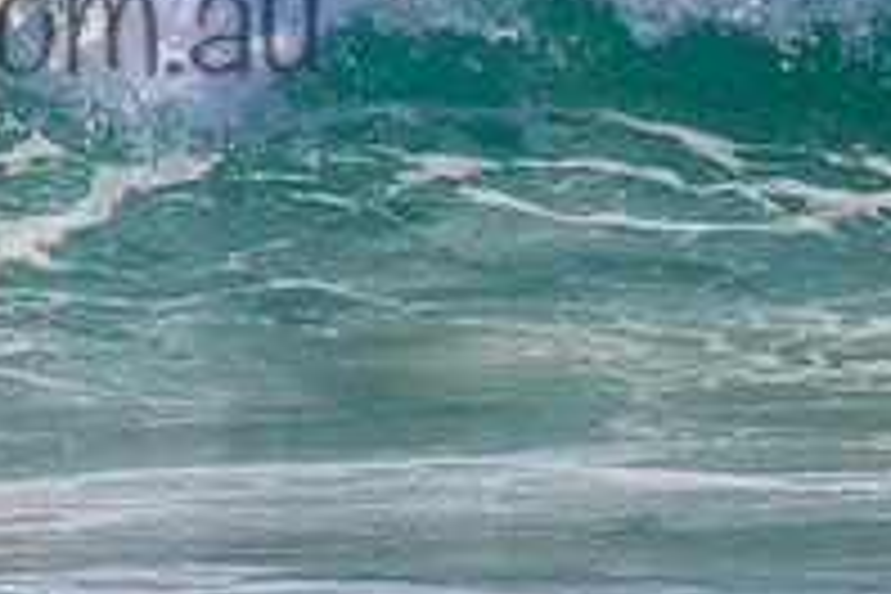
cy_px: -29
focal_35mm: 2348
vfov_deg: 0.6
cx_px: -158
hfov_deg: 0.9
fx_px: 58108
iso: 1600
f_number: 11
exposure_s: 1/2000
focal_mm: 800
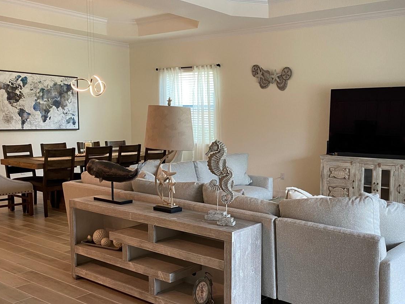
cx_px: 267
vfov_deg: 38.6
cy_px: 170
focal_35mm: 37
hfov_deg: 49.3
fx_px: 433
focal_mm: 4.25
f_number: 1.8
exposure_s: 1/60
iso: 160
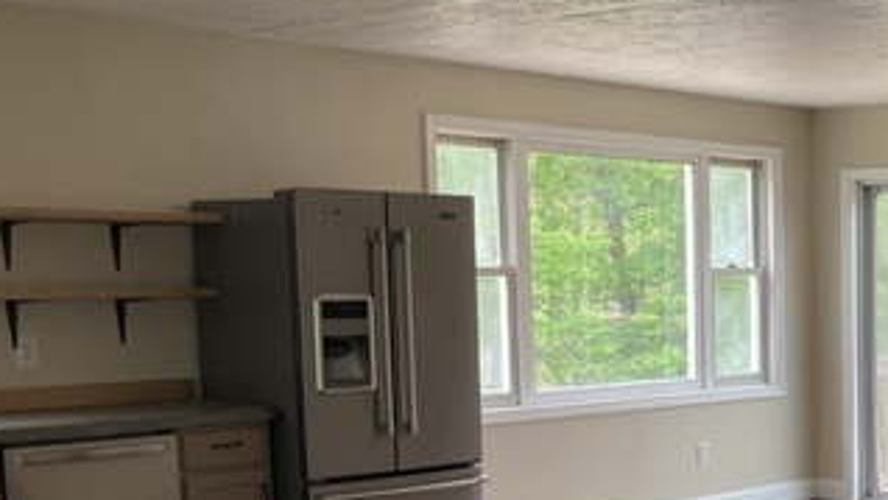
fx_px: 1507
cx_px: 915
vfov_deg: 18.4
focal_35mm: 64
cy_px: 478
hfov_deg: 30.2
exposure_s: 1/121
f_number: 1.8
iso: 40
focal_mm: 3.99
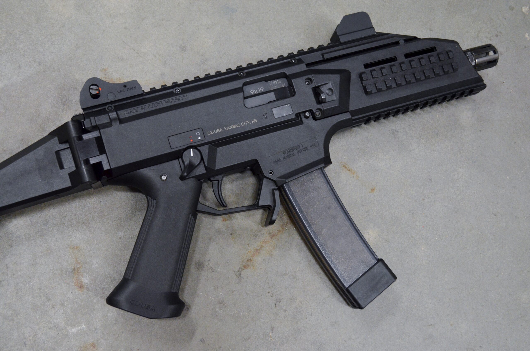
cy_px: 176
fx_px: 617
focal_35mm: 42
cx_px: 265
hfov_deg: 46.5
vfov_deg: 31.8
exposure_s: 1/50
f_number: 4.5
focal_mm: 28
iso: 1600
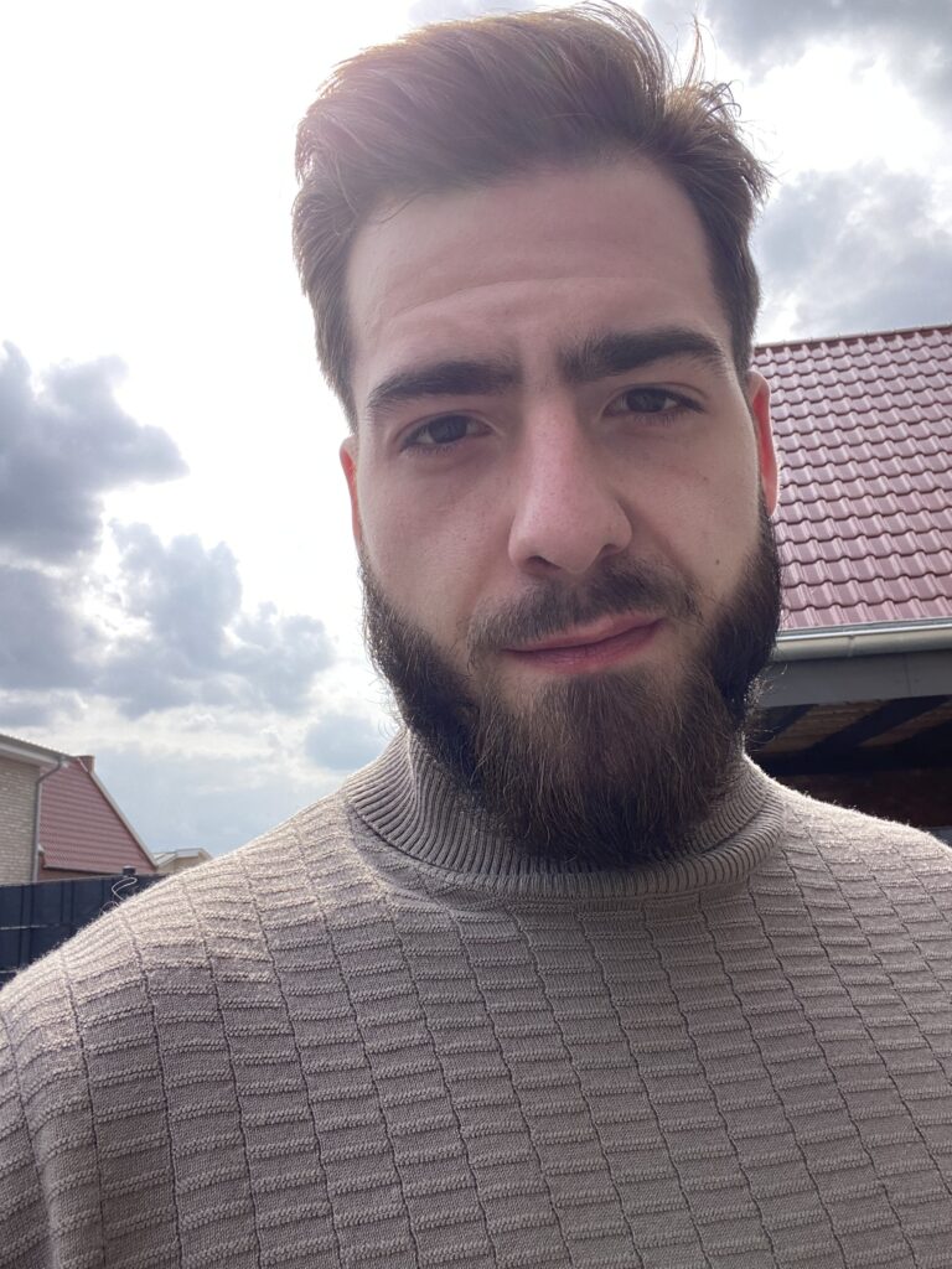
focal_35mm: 30
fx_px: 1100
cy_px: 634
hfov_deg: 46.8
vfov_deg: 60.0
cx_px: 476
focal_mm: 2.71
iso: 25
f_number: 2.2
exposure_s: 1/410
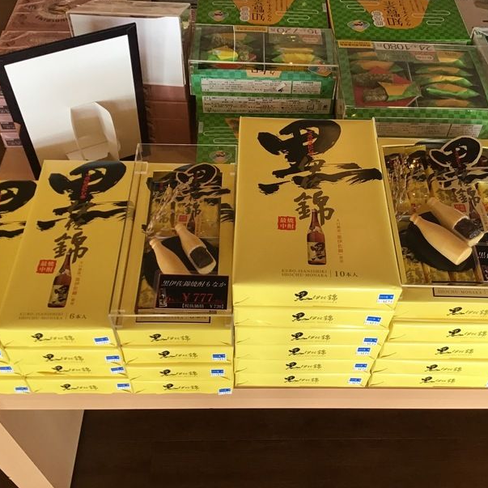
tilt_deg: -53.1
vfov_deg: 44.9
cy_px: 243
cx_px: 266
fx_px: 590
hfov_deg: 44.9
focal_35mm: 37
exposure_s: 1/30
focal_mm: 3.3
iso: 50
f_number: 2.4
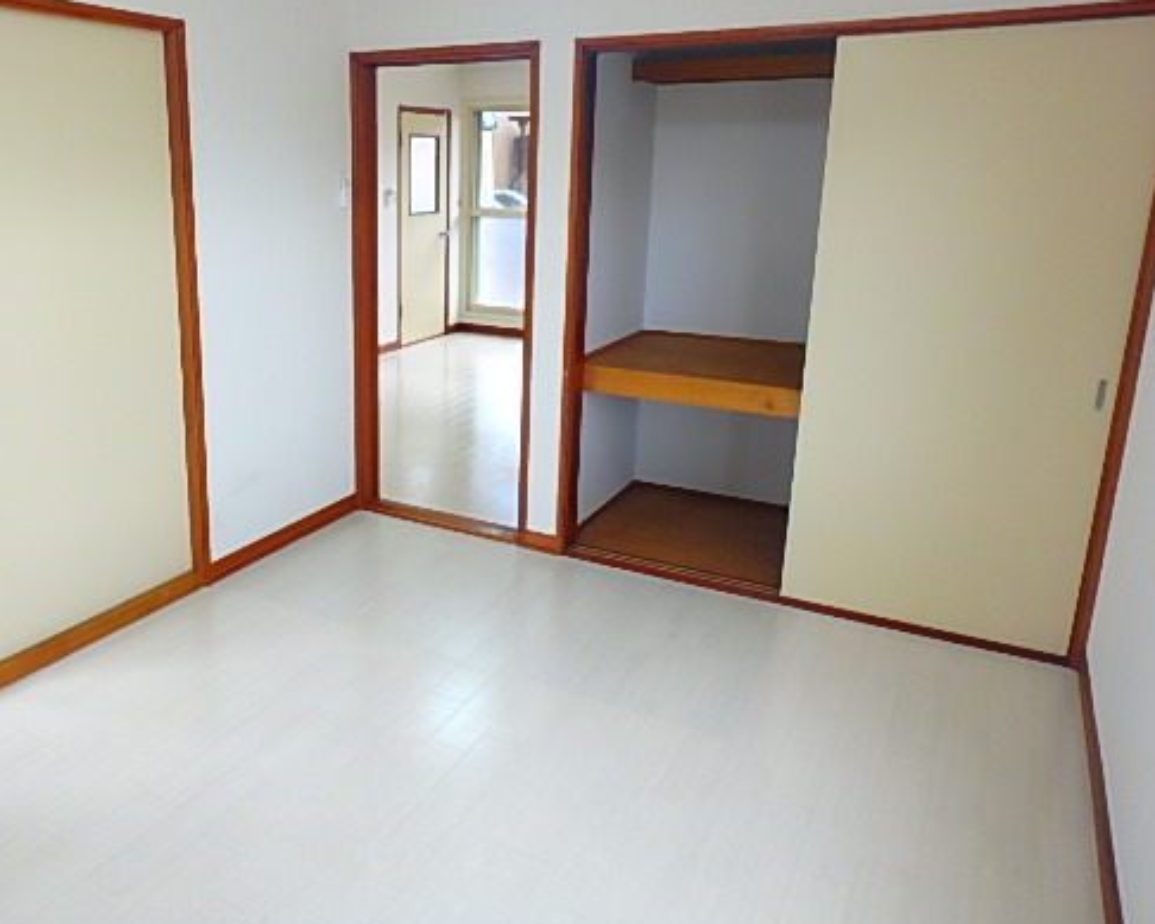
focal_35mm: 27
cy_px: 444
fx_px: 923
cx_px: 416
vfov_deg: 53.2
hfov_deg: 62.9
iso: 200
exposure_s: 1/50
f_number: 3.5
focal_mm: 3.7
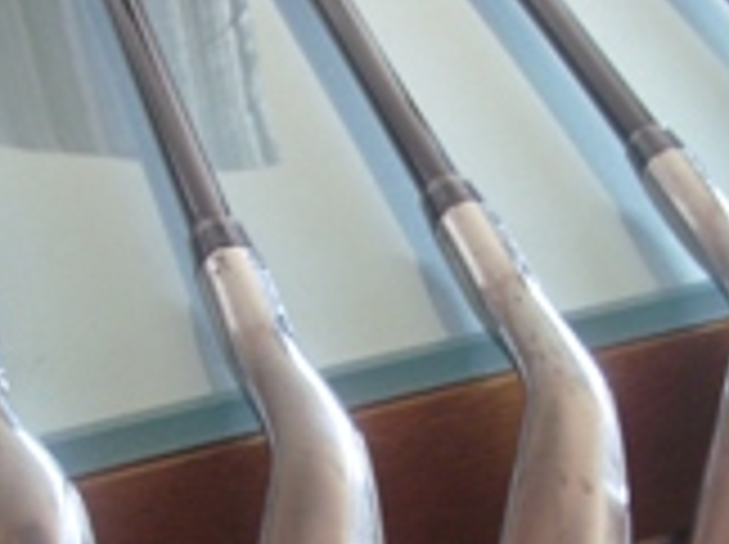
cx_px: 369
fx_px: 1914
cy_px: 578
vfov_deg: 15.8
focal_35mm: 91
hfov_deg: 21.6
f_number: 3.5
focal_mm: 6
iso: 200
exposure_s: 1/8
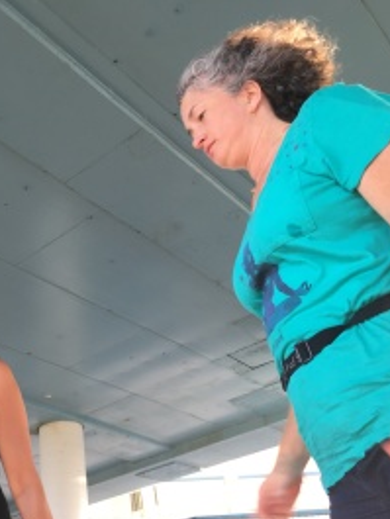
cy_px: 264
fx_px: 600
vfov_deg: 46.8
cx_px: 80
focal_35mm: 40
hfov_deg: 34.9
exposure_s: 1/40
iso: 25
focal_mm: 4.15
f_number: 2.2
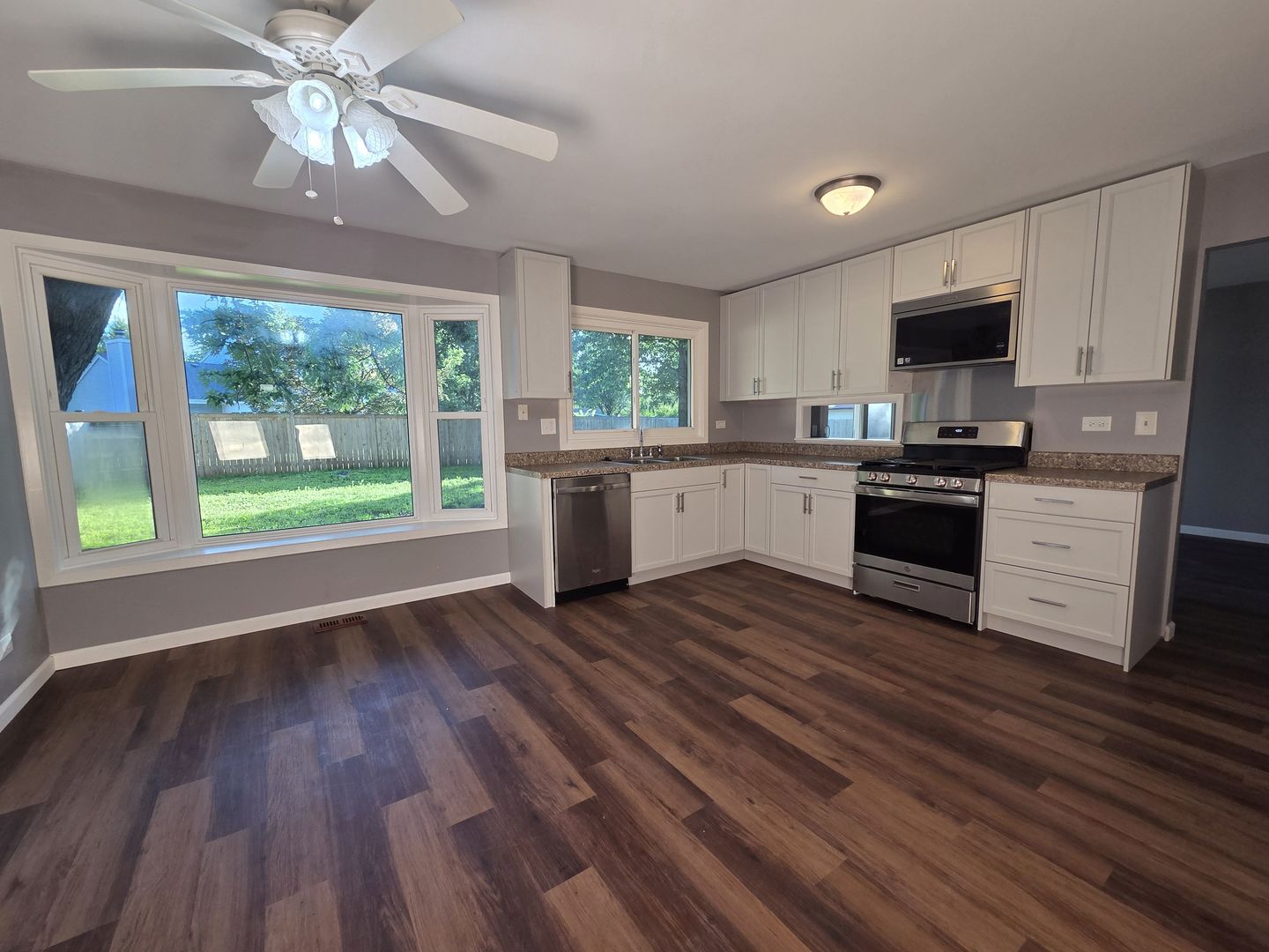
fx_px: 477
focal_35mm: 13
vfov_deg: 89.9
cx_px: 634
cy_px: 476
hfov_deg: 106.2
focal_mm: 2.2
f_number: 2.2
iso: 100
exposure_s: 1/120
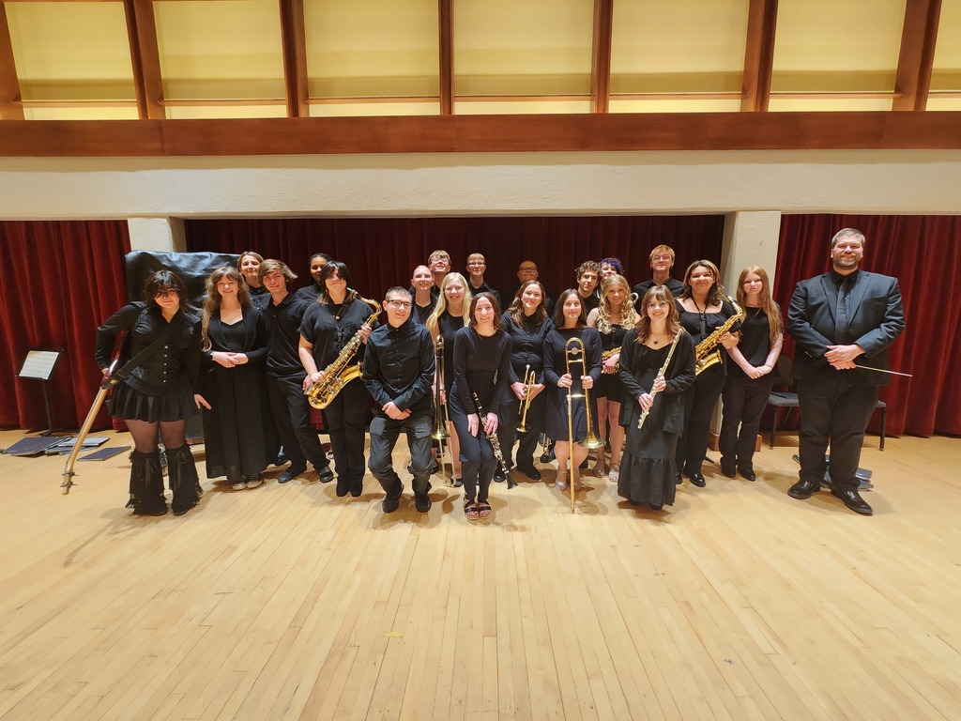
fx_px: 361
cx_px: 480
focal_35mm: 13
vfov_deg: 89.9
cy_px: 360
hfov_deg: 106.2
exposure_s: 1/60
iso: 320
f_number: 2.2
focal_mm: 2.2
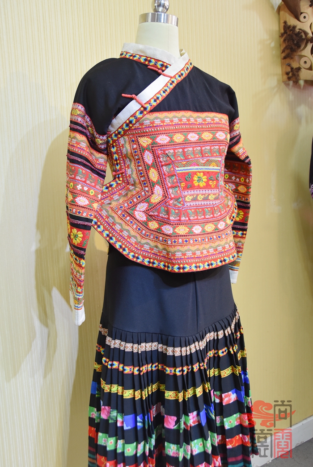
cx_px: 156
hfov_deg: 40.0
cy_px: 234
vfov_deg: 57.2
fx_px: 429
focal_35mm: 33
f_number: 4
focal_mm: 22
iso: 800
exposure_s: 1/60
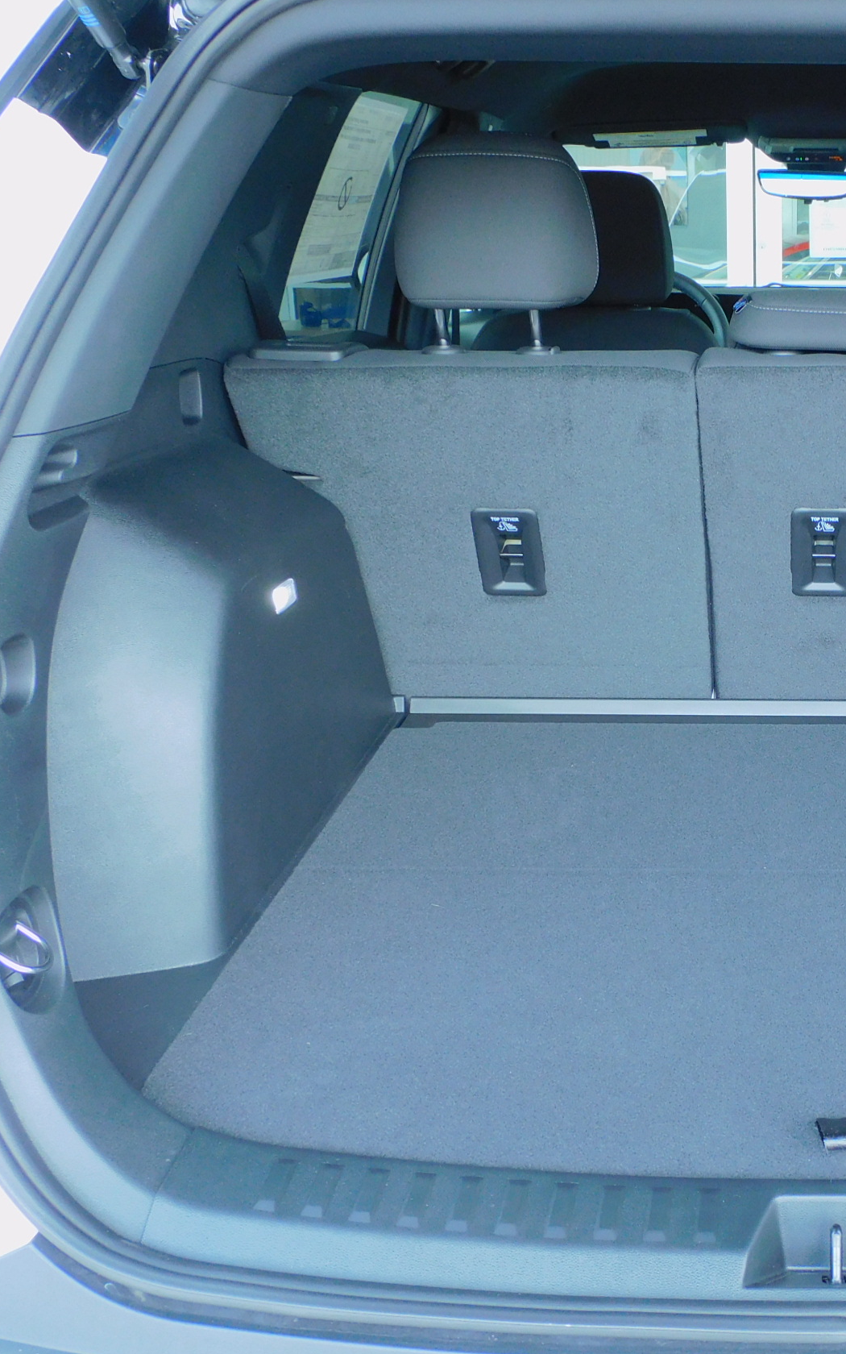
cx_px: 826
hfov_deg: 28.2
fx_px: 1586
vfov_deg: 46.2
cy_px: 676
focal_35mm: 43
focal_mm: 5.4
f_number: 3.5
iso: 160
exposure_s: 1/30
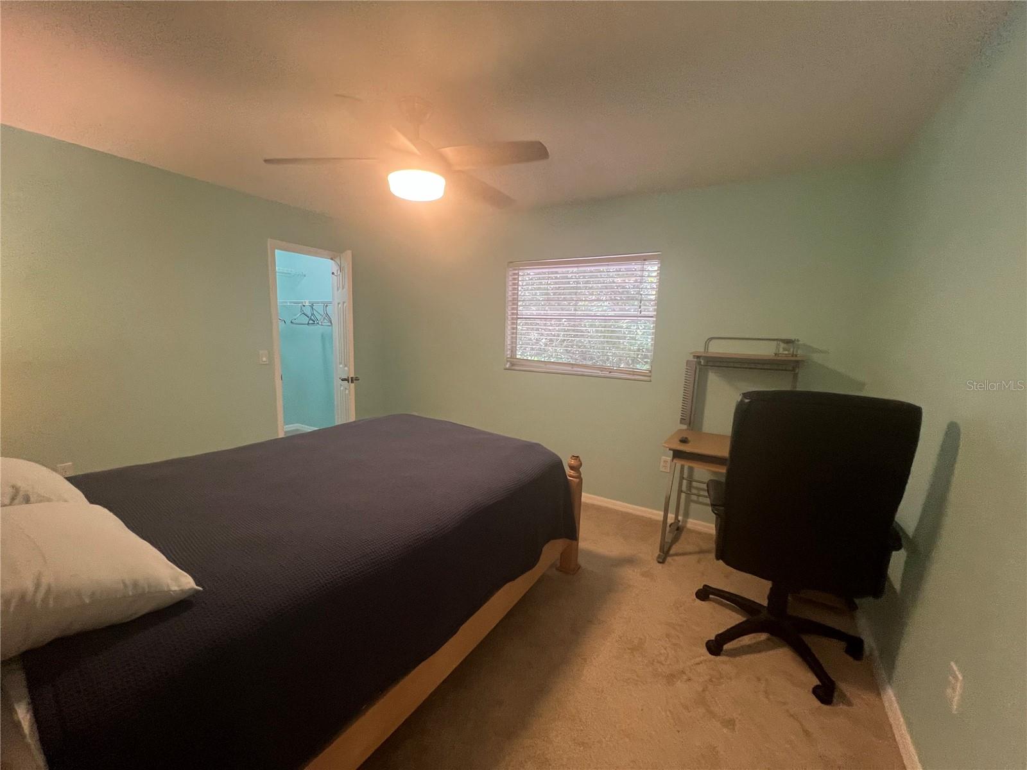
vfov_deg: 89.9
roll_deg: -1.7
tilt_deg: -7.9
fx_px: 386
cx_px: 514
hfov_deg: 106.2
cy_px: 385
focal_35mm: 13
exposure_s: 1/60
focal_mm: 1.57
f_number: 1.8
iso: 320
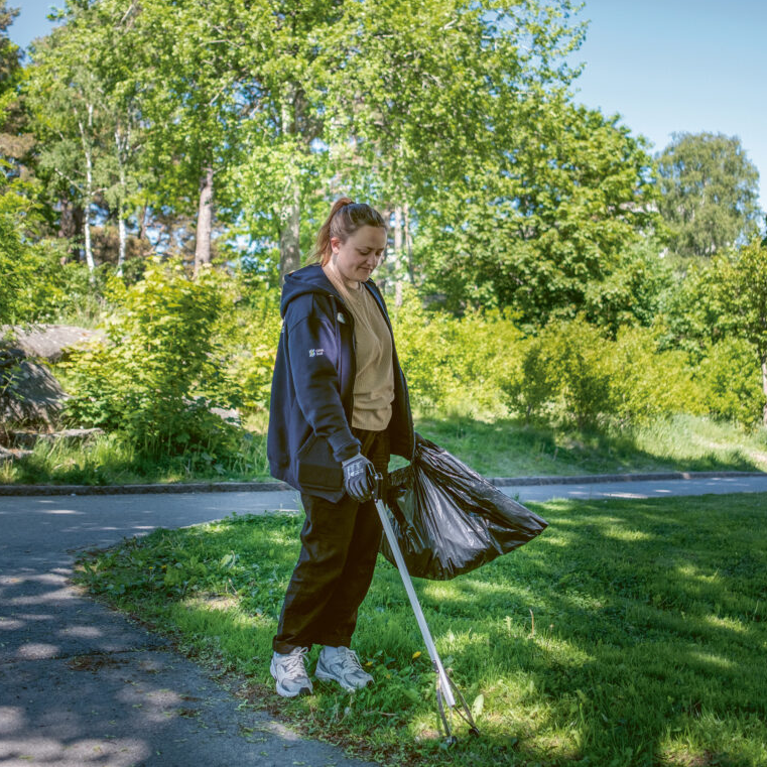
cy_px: 300
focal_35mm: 45
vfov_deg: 37.4
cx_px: 382
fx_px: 1128
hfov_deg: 37.6
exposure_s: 1/1000
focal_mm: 23
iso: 200
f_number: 2
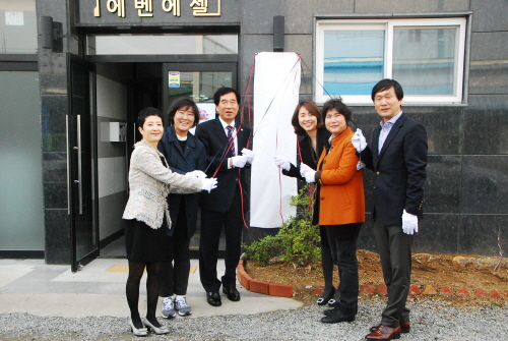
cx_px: 254
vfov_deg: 37.0
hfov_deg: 53.1
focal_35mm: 36
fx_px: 509
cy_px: 170
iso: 1600
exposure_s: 1/500
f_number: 9
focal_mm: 24
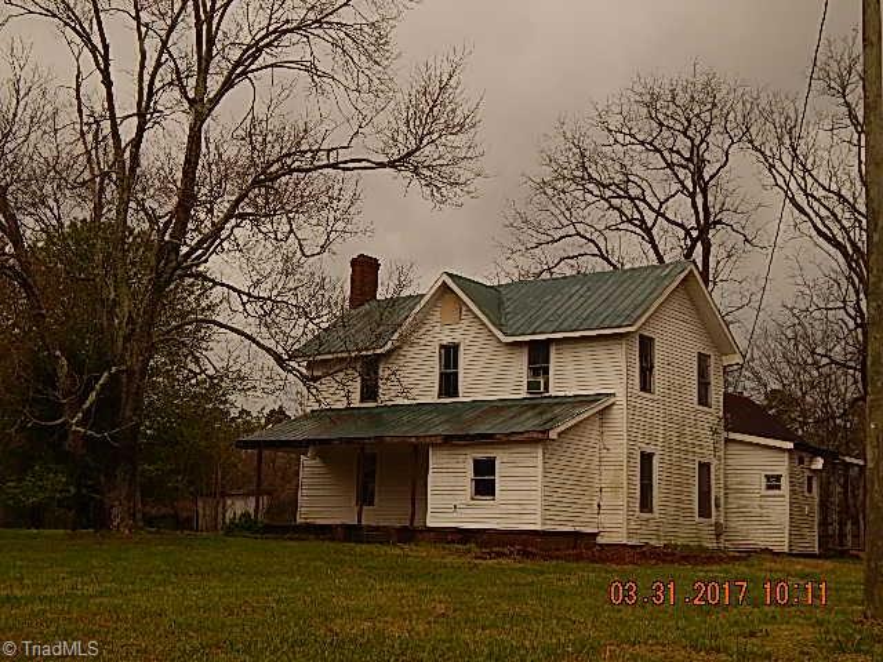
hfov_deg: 38.9
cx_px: 442
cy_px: 331
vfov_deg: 29.7
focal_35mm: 49
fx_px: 1250
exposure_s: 1/400
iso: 125
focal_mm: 8.6
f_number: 3.7
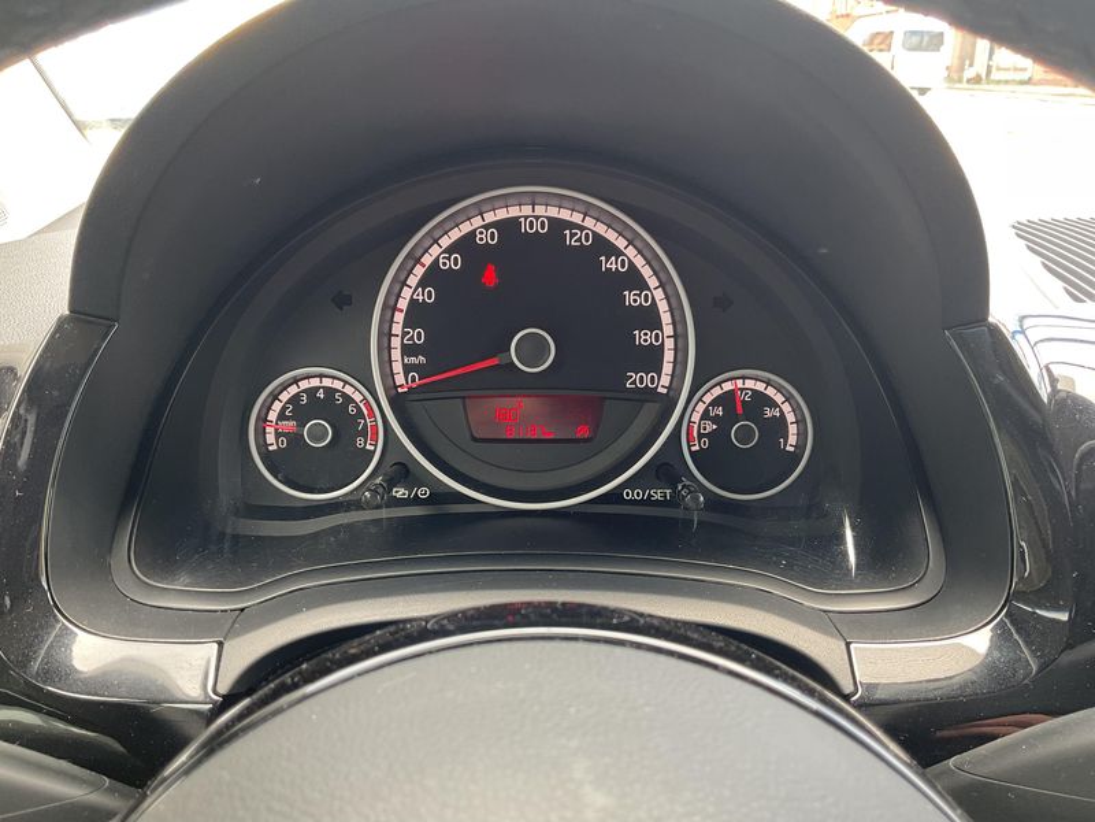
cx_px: 548
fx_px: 917
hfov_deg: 61.7
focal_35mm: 29
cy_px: 411
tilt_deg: -21.3
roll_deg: +0.2
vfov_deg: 48.2
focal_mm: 3
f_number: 1.8
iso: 40
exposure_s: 1/60
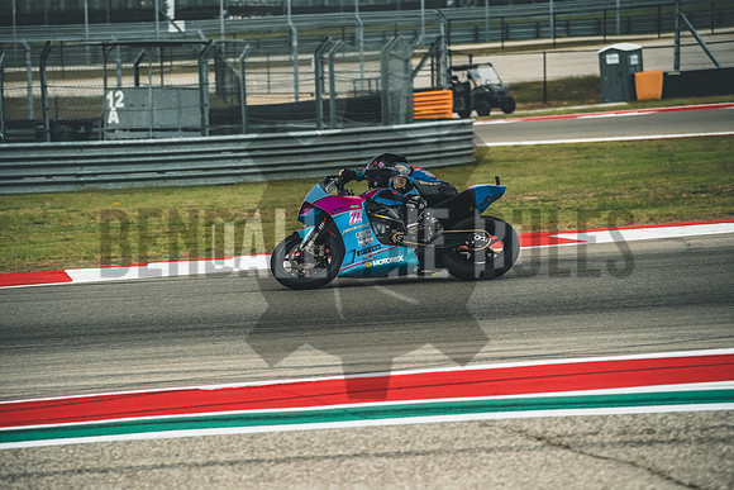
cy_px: 245
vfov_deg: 6.6
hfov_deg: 9.9
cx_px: 367
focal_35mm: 207
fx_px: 4221
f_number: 4.7
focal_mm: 137.7
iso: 1250
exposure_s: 1/2000
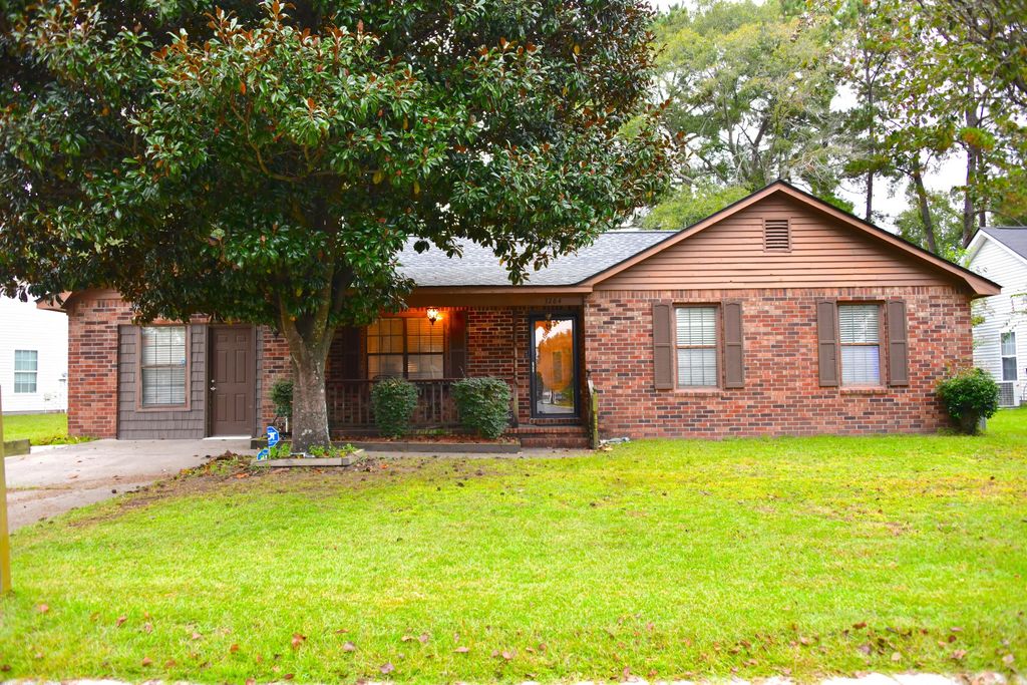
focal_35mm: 28
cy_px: 342
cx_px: 514
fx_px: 799
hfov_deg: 65.5
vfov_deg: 46.4
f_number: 4
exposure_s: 1/60
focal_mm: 28
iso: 400
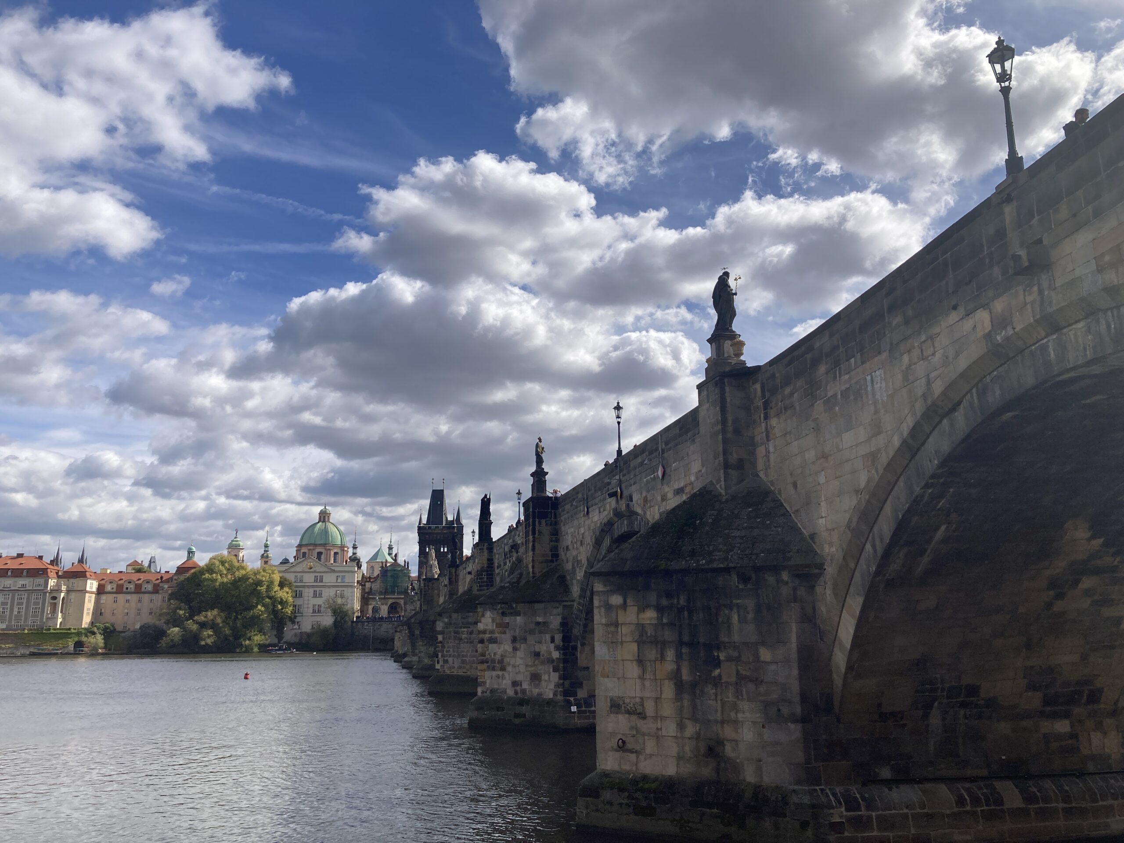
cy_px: 422
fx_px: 909
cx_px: 562
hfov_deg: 63.4
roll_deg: -0.8
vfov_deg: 49.7
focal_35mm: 28
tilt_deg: +13.3
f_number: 1.8
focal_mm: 3.99
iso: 20
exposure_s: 1/3745
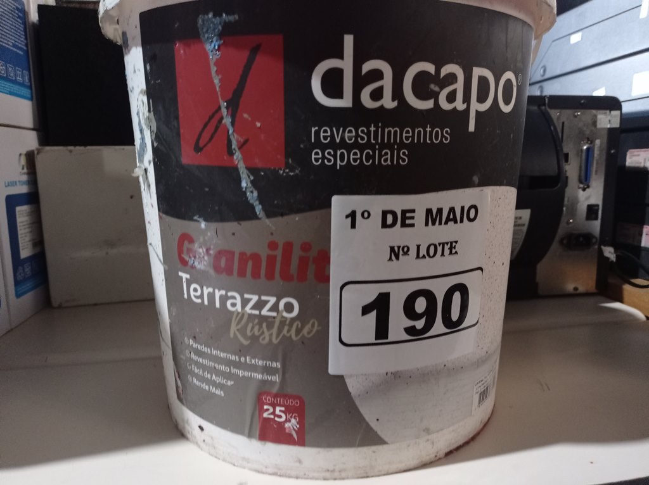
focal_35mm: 28
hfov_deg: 63.5
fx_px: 524
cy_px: 242
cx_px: 324
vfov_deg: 49.7
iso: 745
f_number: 1.79
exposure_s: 1/24
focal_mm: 4.7
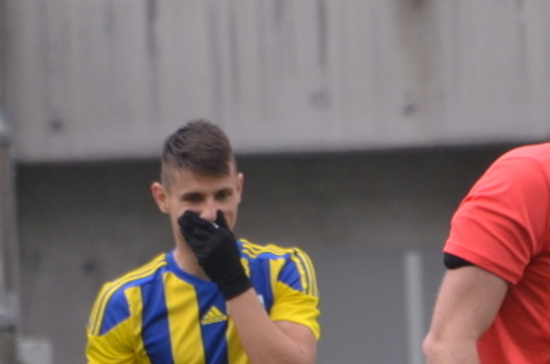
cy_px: 446
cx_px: 782
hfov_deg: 1.4
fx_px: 22044
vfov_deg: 0.9
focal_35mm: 1446
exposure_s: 1/160
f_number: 5.6
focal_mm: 300
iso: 320
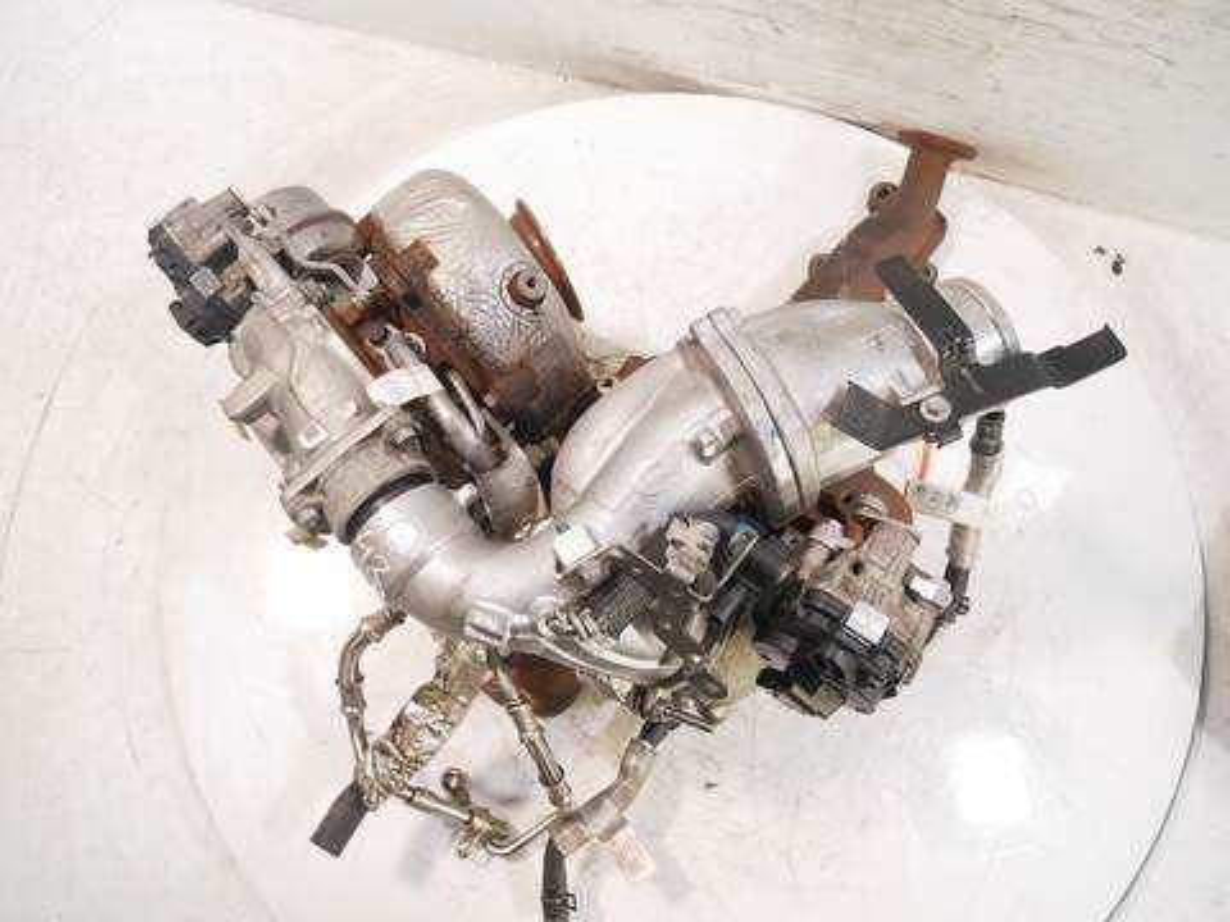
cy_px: 461
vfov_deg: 56.8
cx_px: 615
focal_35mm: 24
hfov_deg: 71.6
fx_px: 853
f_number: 3.5
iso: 800
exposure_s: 1/60
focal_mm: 12
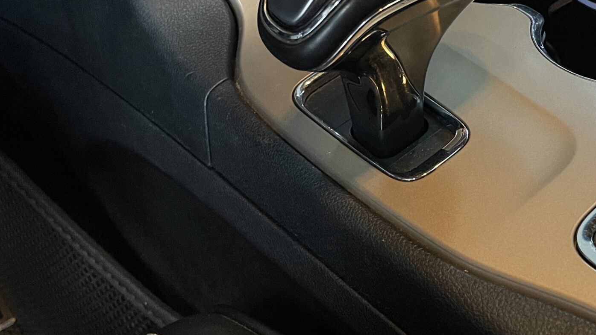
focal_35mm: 50
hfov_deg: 38.9
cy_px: 59
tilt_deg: -38.5
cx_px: 519
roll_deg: -1.7
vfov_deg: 23.5
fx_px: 790
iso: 500
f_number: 1.6
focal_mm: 5.1
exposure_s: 1/44
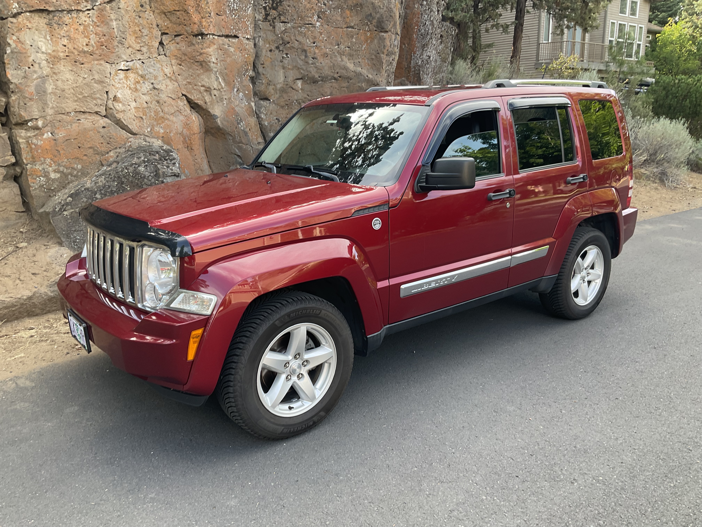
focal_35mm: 29
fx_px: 588
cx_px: 351
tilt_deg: -16.8
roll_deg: +0.7
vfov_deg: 48.2
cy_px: 264
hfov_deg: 61.7
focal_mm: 3
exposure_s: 1/120
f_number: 1.8
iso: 25
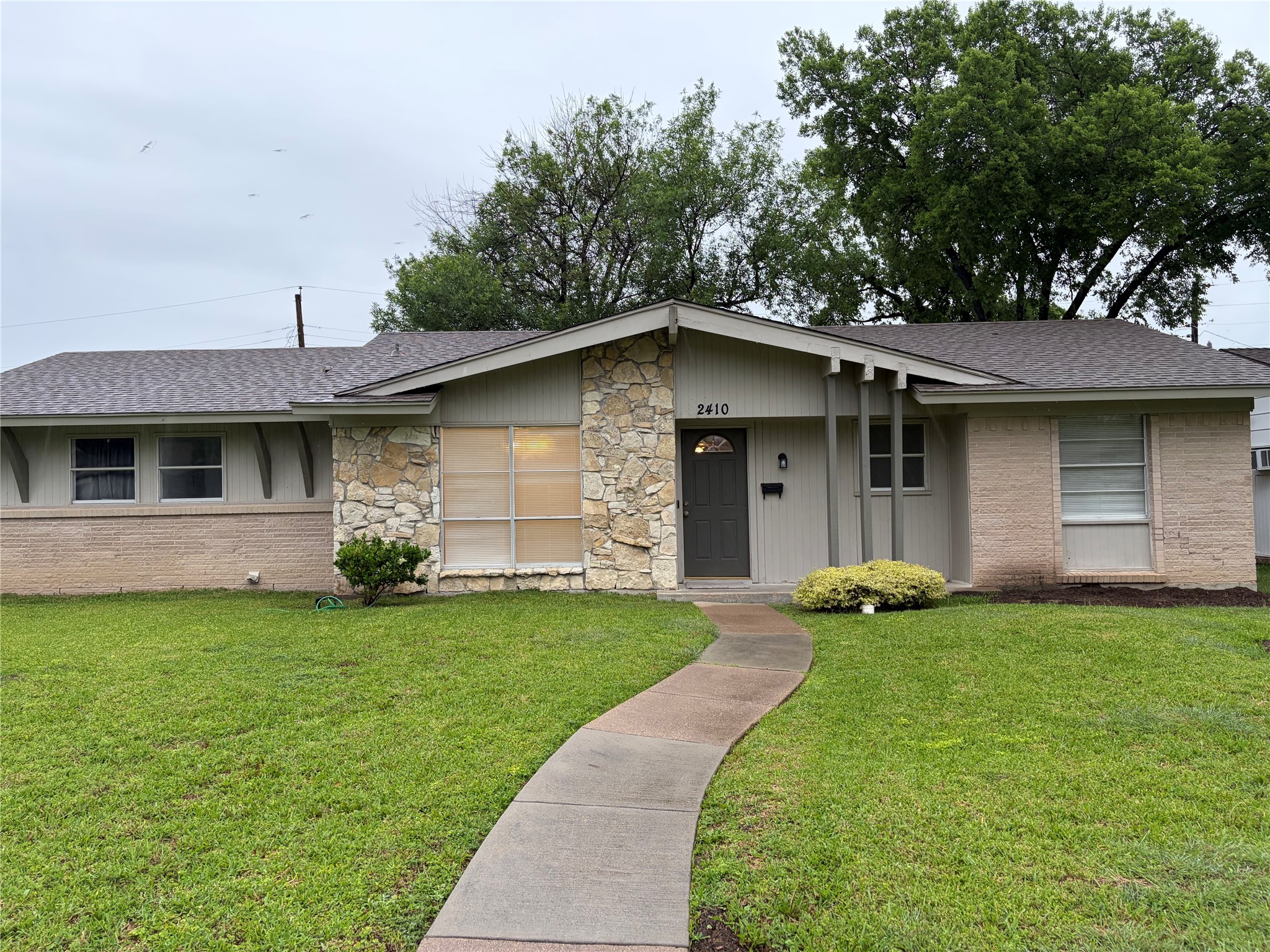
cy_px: 476
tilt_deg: +3.8
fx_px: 954
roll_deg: +1.5
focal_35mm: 26
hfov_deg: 67.3
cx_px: 635
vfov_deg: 53.1
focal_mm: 5.96
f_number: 1.6
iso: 100
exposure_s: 1/121
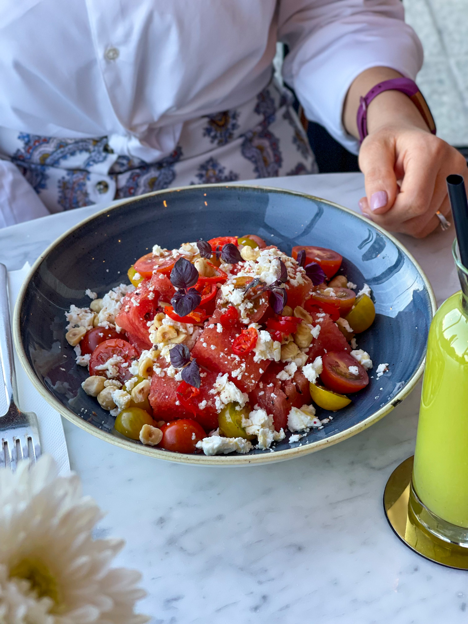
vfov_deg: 30.3
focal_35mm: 64
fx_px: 1154
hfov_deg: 22.9
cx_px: 234
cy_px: 312
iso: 125
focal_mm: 7.5
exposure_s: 1/50
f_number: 2.2
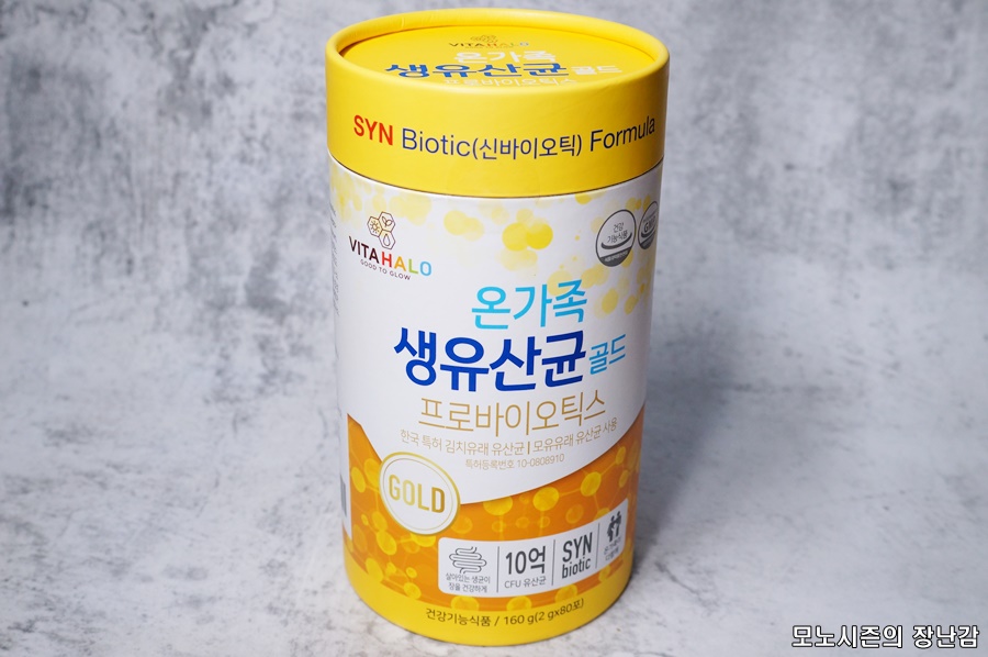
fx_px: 1234
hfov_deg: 43.6
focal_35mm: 45
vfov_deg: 29.8
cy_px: 328
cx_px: 494
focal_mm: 30
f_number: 7.1
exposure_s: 1/125
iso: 400
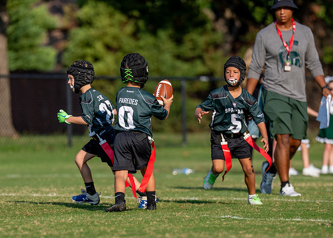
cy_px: 151
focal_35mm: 346
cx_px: 138
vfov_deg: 4.2
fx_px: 3275
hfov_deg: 5.8
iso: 200
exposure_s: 1/4000
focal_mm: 200
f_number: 2.8
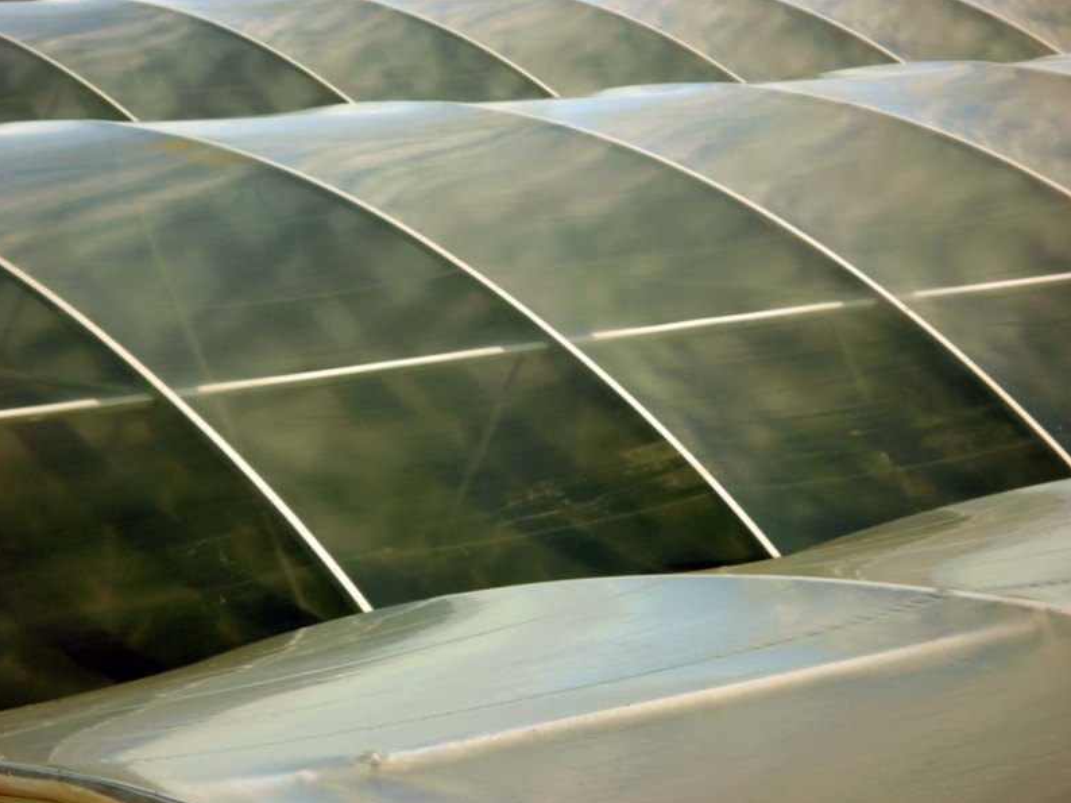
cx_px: 533
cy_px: 402
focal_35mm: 133
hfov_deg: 14.8
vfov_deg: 11.1
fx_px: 4114
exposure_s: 1/160
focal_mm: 22
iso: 80
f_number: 5.9
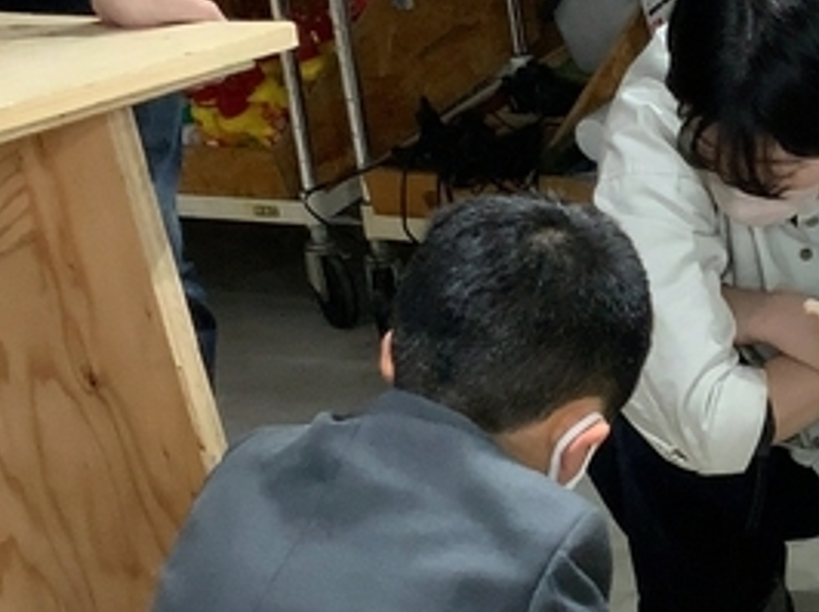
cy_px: 406
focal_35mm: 131
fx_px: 3097
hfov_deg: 14.5
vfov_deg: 11.3
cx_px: 1016
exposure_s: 1/50
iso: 64
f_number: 1.8
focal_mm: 3
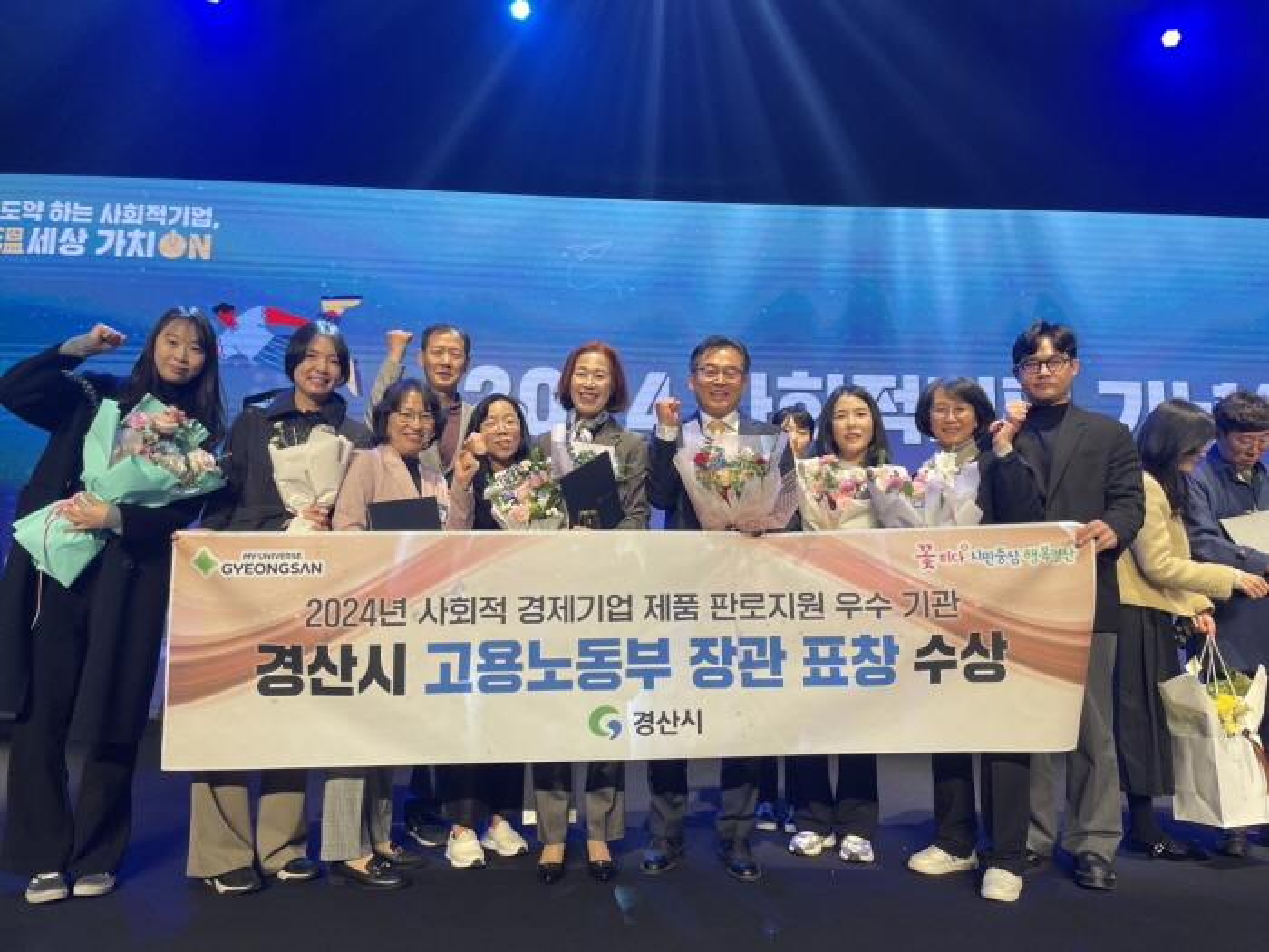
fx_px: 953
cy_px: 476
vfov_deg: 53.1
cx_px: 634
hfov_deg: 67.3
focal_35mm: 26
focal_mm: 4.2
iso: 40
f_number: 1.6
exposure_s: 1/124
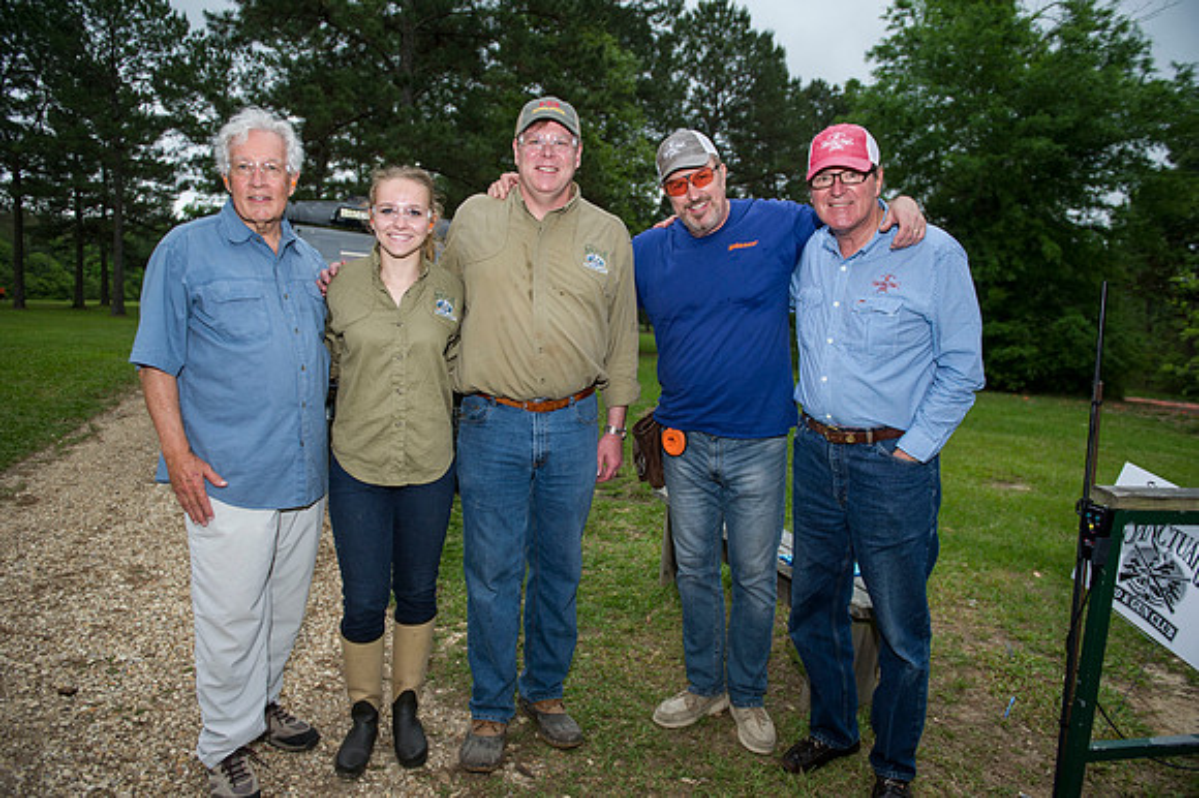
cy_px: 399
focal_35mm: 24
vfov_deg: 53.1
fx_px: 799
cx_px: 600
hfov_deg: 73.8
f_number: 3.5
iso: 640
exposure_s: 1/100
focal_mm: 24
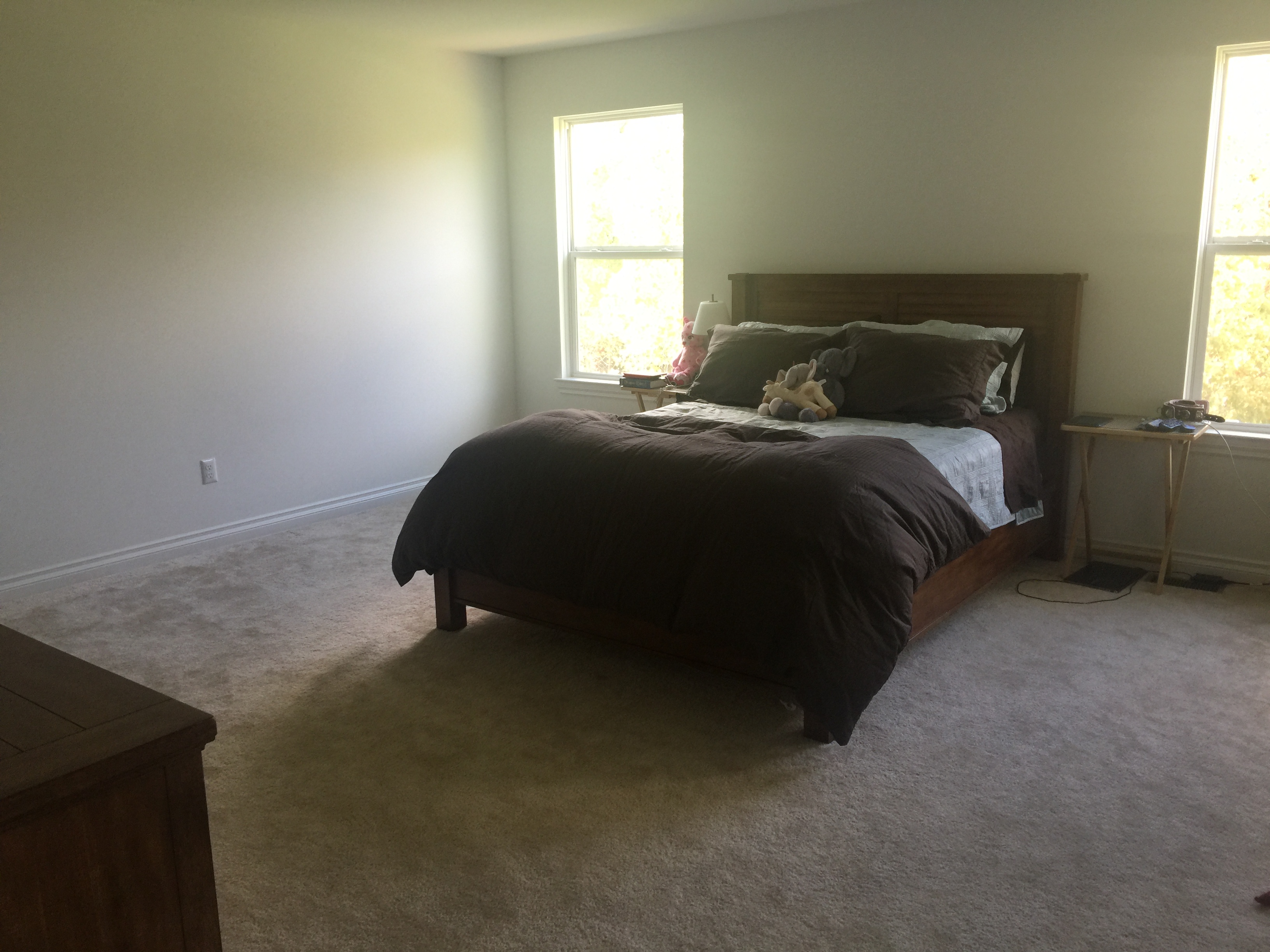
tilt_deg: -11.8
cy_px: 476
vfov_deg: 48.2
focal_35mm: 29
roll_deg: +0.9
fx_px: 1064
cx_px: 635
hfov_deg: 61.7
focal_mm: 4.15
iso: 40
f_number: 2.2
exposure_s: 1/30
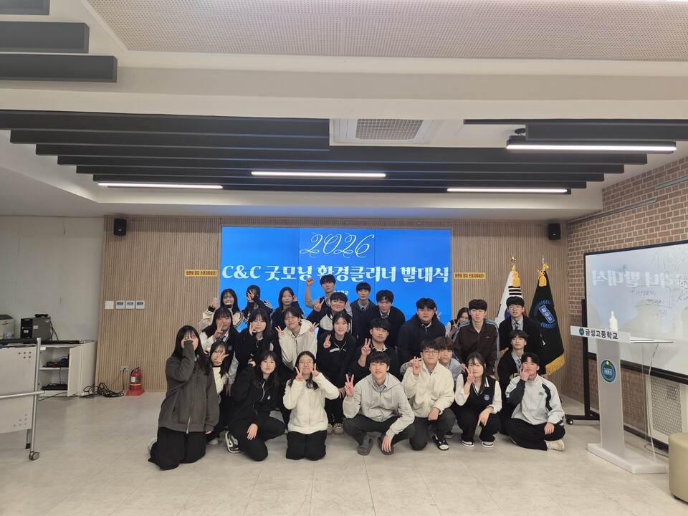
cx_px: 344
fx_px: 457
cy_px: 258
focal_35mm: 23
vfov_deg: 58.9
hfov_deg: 73.9
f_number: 1.8
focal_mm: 5.4
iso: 100
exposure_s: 1/120
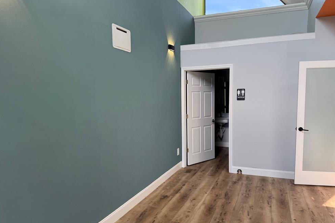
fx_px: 242
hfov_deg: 69.4
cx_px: 167
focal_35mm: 26
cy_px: 117
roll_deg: +1.5
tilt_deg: -4.6
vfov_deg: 49.5
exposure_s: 1/140
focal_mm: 6.76
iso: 50
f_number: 1.78
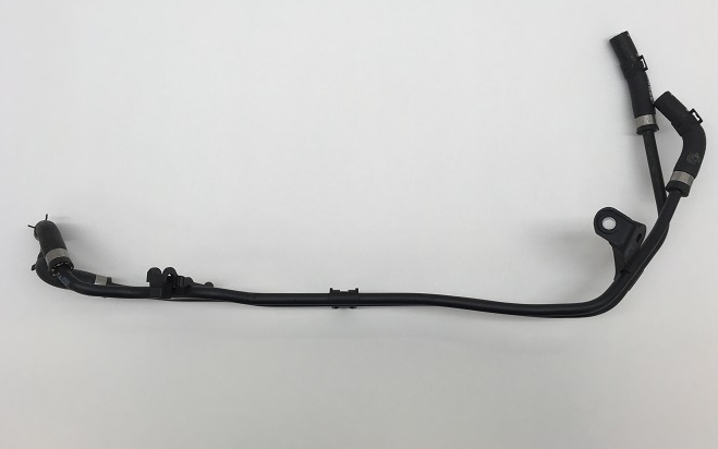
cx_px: 372
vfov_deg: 39.4
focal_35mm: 32
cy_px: 203
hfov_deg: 59.6
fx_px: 626
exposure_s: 1/120
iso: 40
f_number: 2.2
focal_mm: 4.15
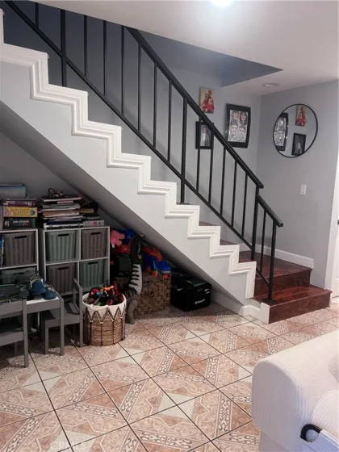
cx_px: 170
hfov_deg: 53.1
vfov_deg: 67.3
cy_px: 226
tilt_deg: -8.3
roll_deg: -1.9
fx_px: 339
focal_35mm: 26
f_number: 1.6
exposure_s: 1/60
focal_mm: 5.1
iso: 250
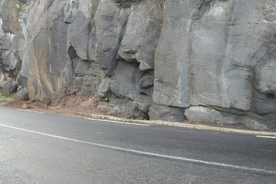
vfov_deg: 39.9
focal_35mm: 33
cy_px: 92
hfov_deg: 57.3
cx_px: 138
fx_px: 253
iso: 100
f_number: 4
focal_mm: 22
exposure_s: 1/50
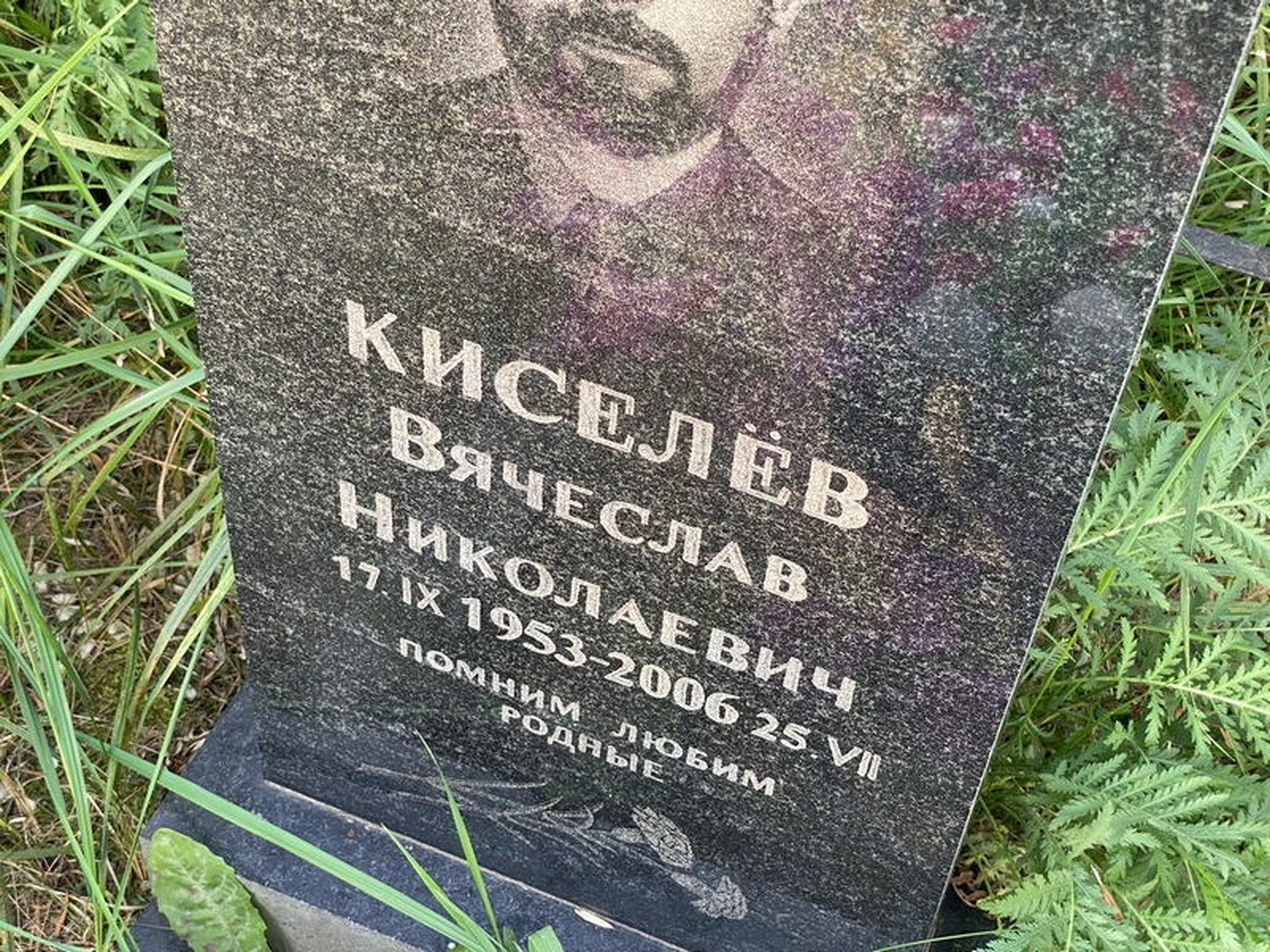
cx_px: 635
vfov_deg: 28.0
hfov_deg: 36.8
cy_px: 476
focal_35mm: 52
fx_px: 1908
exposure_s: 1/121
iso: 80
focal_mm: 6
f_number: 2
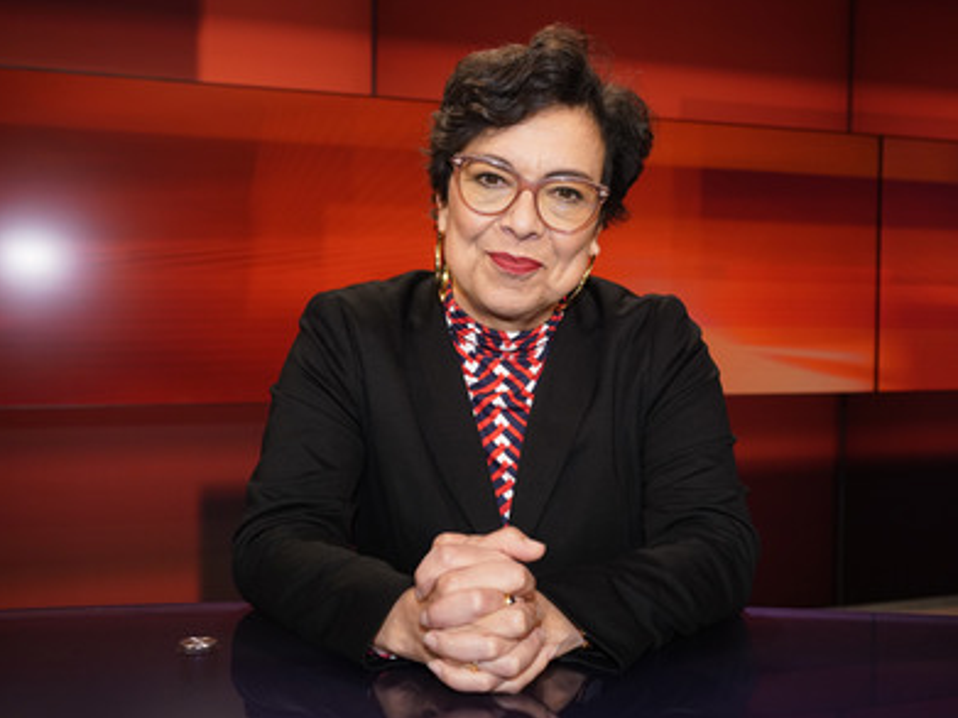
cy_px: 363
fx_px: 1134
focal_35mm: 41
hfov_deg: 45.7
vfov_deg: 35.1
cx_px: 521
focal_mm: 37
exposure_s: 1/125
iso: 2000
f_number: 5
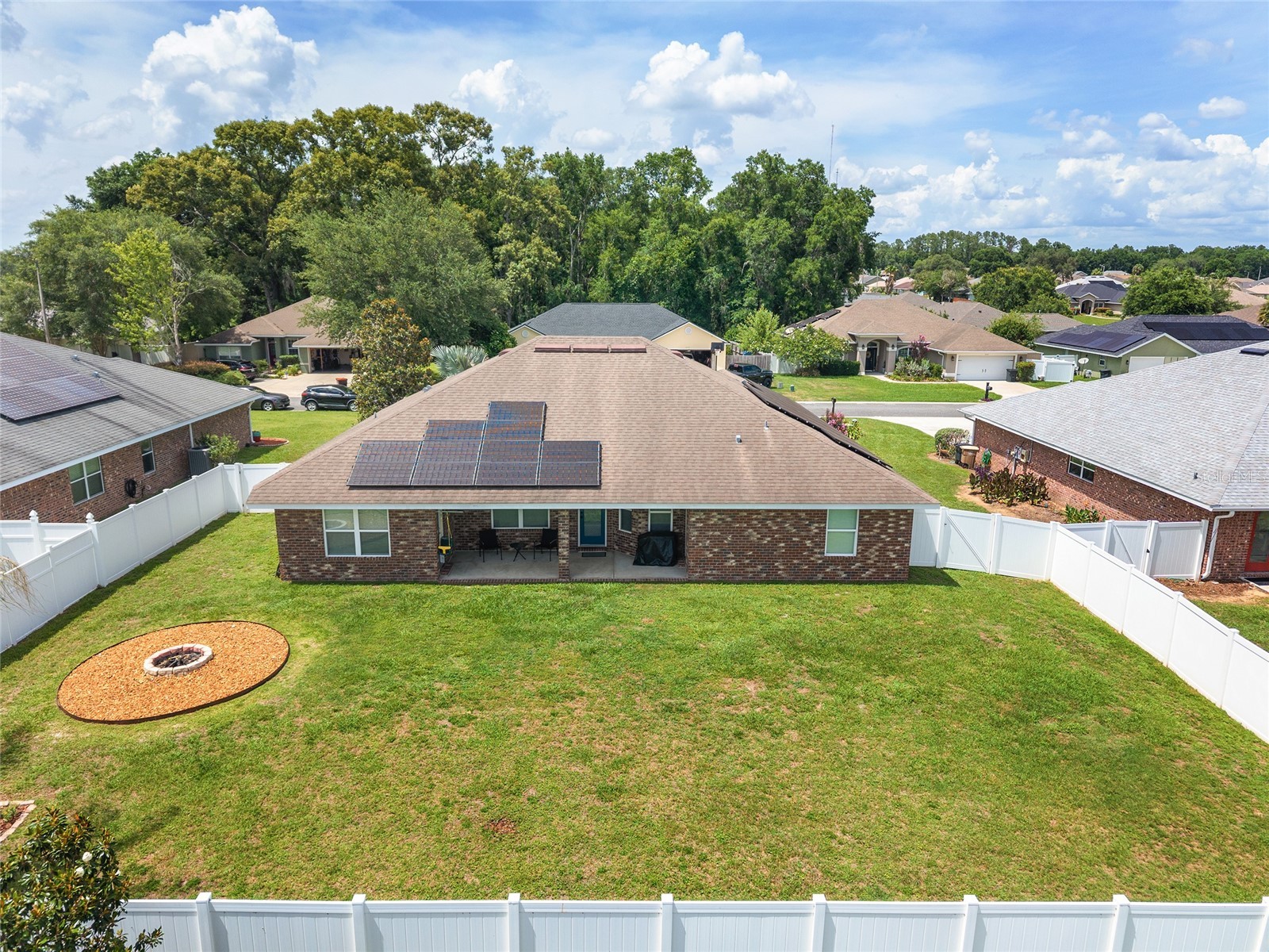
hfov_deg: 71.6
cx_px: 634
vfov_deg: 56.8
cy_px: 476
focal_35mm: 24
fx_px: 880
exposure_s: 1/3200
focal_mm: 8.67
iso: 160
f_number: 1.8
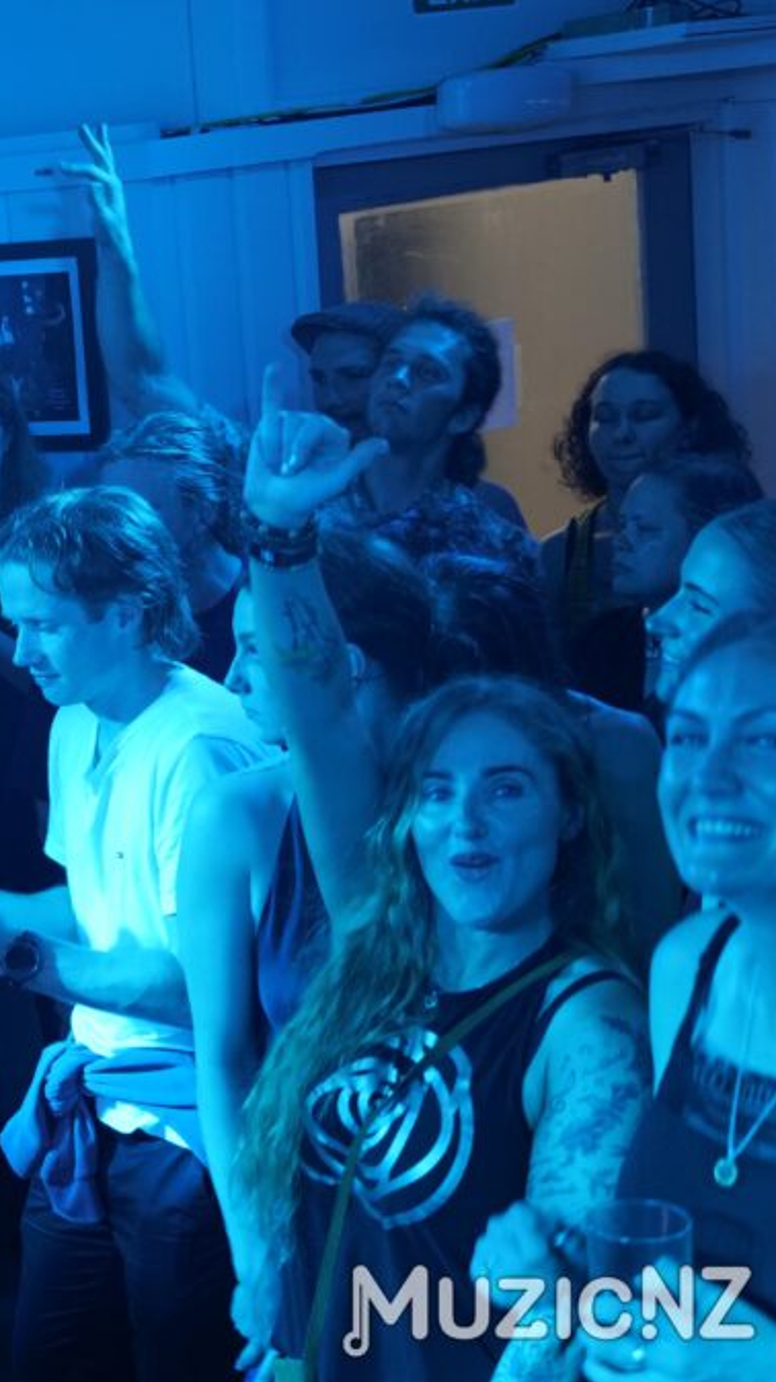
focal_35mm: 67
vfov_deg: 31.4
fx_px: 2454
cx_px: -267
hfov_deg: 16.8
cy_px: 685
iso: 2500
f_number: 4.7
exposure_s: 1/60
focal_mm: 42
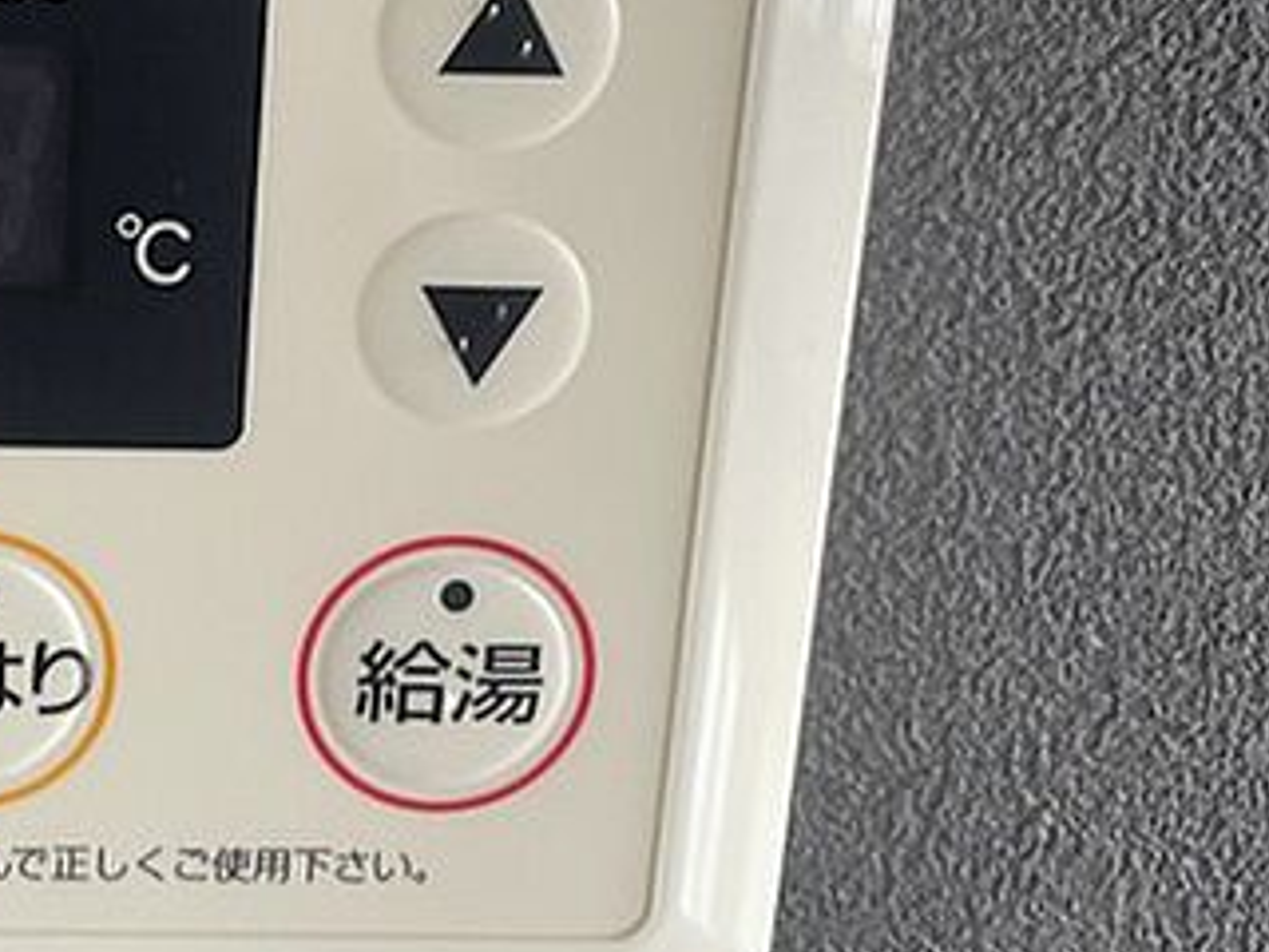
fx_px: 1906
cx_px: 4
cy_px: 218
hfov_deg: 33.7
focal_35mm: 52
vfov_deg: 27.6
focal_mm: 4.2
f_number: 1.6
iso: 125
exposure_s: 1/60
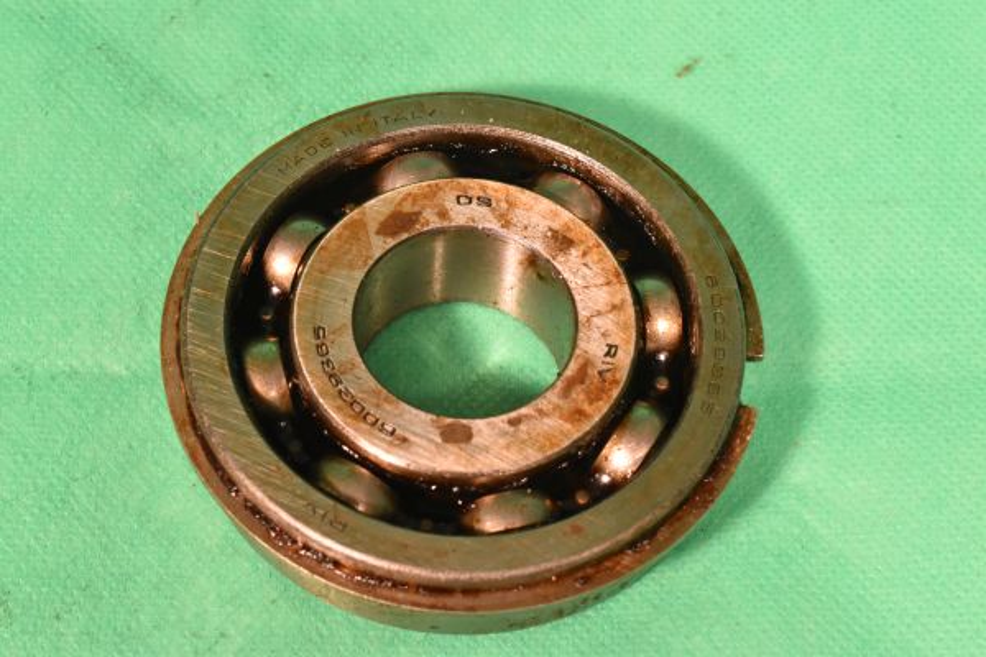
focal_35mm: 78
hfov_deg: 26.0
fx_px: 2136
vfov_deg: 17.5
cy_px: 328
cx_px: 493
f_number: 16
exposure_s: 1/80
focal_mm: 52
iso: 2800
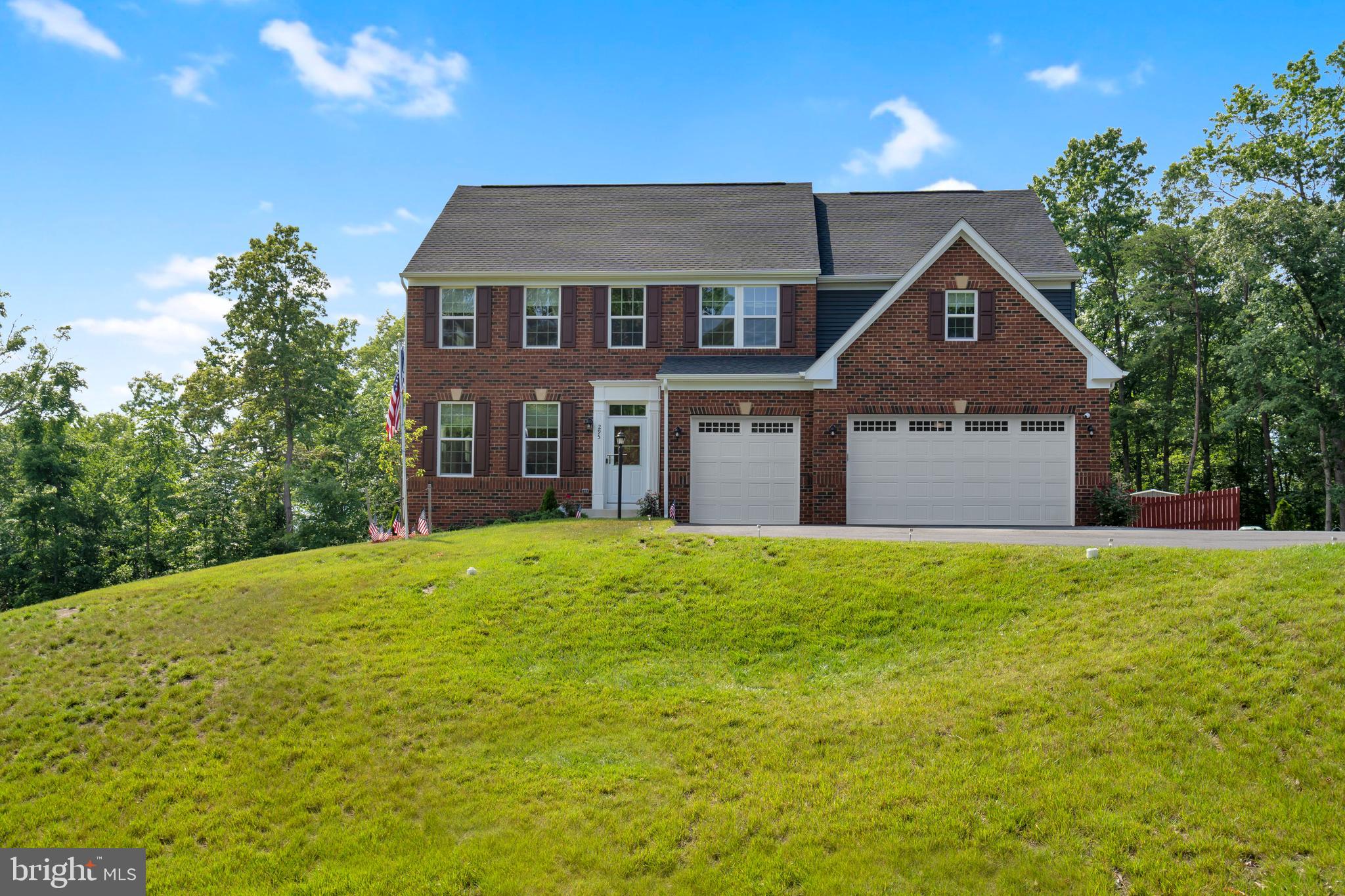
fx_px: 1307
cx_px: 672
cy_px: 448
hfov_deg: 54.4
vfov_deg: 37.8
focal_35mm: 35
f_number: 8
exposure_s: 1/500
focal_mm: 35
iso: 400
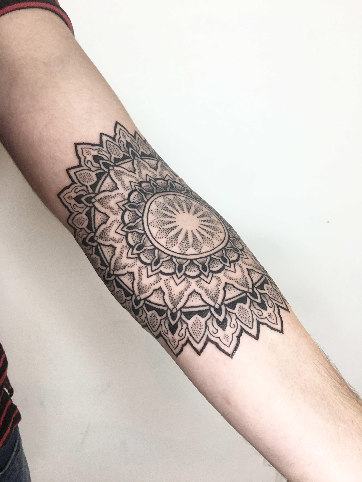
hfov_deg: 48.2
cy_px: 241
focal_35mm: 29
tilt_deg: -19.4
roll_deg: -0.7
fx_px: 404
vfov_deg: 61.7
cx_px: 181
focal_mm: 4.15
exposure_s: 1/33
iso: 50
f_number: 2.2
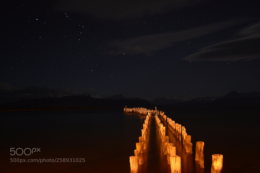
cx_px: 130
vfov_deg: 36.9
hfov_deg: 53.1
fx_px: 260
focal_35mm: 36
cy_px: 86
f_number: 4
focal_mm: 24
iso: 400
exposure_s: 25
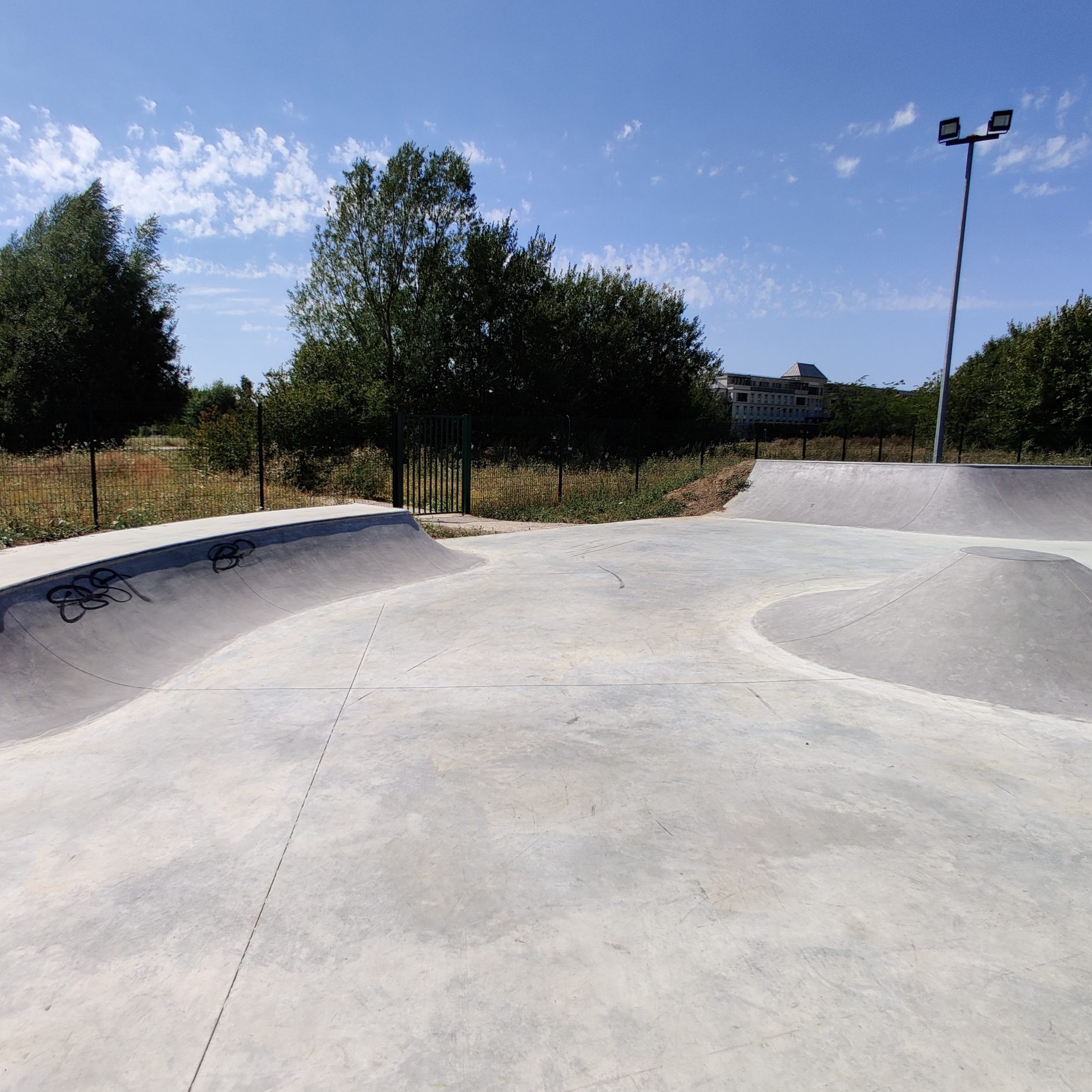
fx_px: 571
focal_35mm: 16
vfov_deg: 87.4
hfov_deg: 86.7
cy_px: 547
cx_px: 455
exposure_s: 1/1660
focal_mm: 2.25
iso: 125
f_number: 2.2
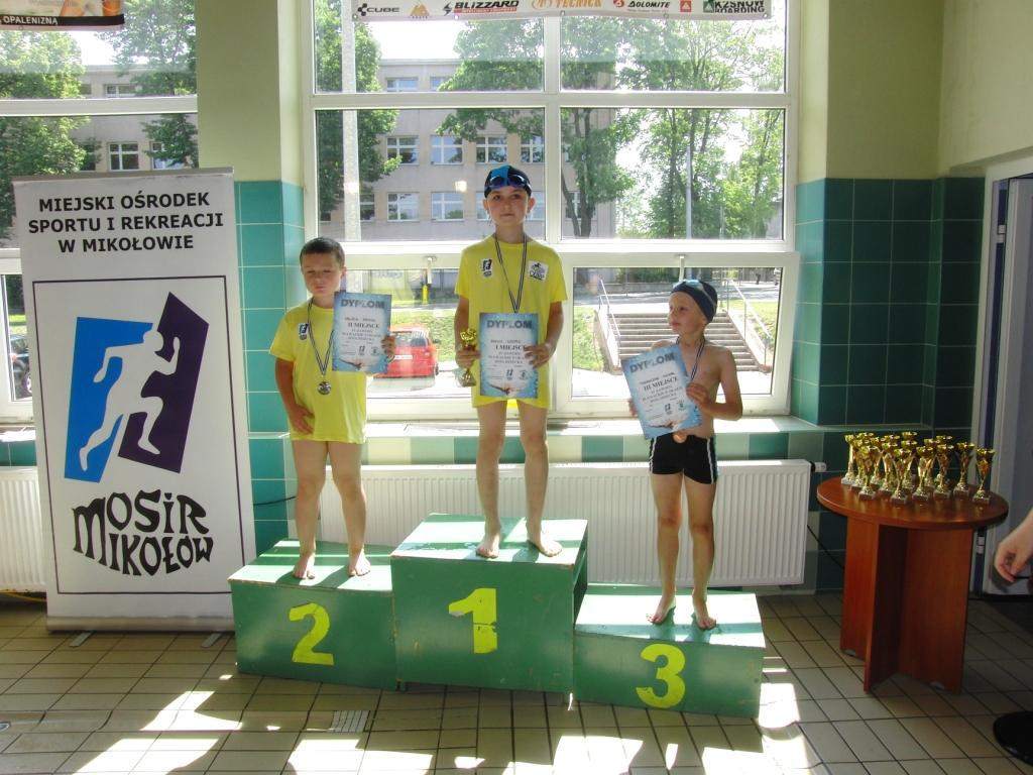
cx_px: 516
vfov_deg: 53.1
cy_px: 388
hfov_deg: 67.3
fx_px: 776
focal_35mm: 26
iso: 100
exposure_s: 1/60
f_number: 6.2
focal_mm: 4.6
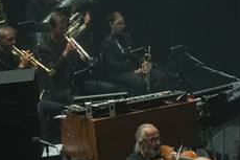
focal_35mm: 219
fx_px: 1459
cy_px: 196
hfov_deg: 9.2
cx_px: 335
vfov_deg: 6.2
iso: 3200
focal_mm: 70
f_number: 2.8
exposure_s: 1/800
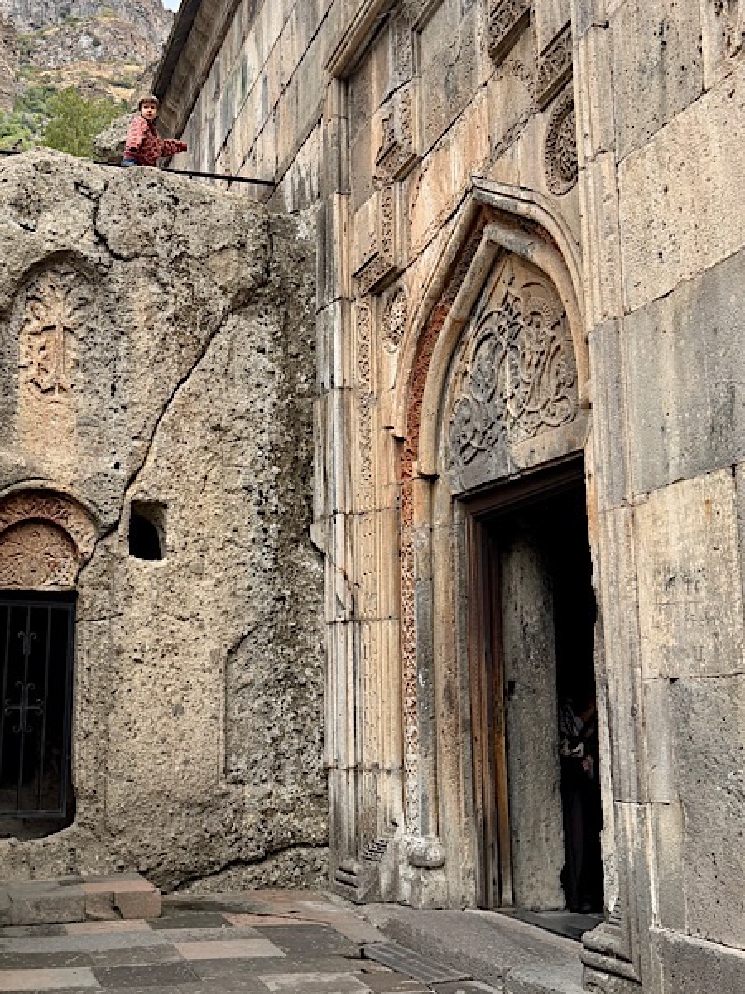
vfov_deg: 46.8
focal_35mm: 40
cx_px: 281
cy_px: 530
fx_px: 1148
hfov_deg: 35.8
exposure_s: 1/1464
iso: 100
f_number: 1.78
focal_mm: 6.76
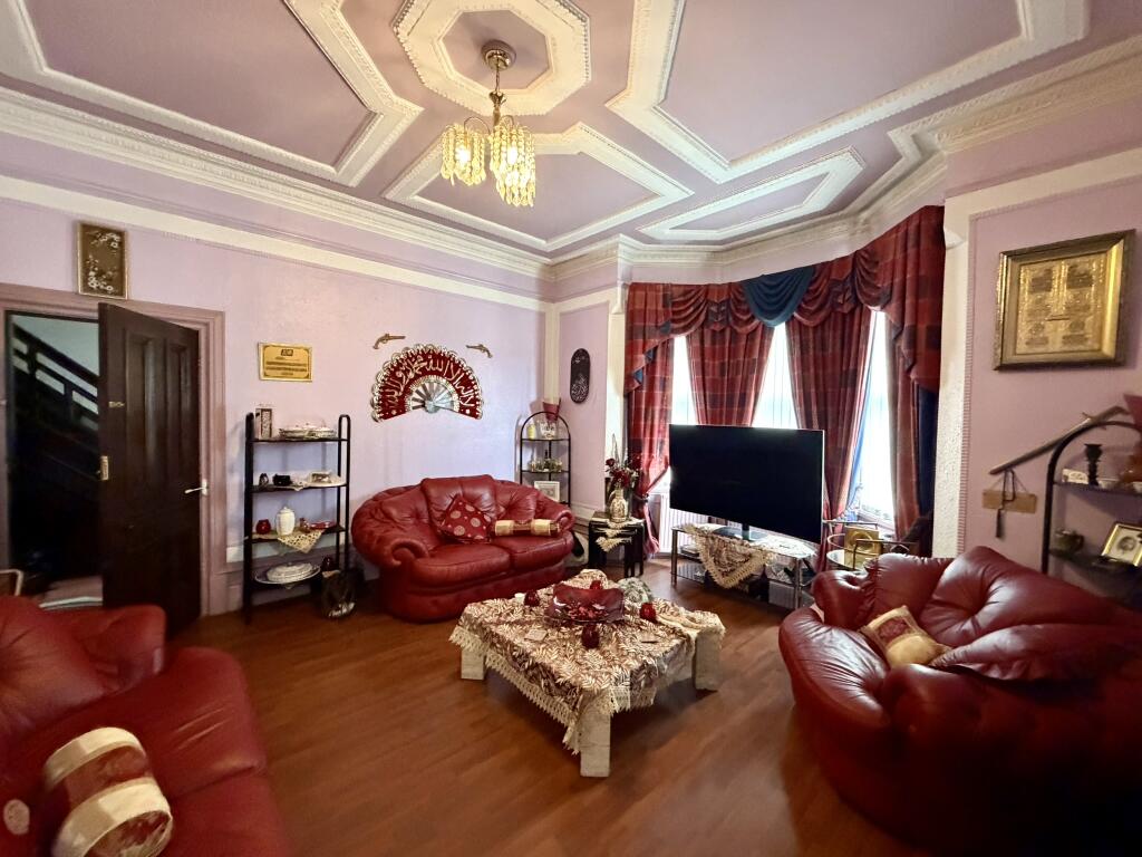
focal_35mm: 14
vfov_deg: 85.7
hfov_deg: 102.1
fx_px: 462
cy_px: 428
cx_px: 571
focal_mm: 2.22
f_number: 2.2
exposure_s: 1/60
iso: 1000
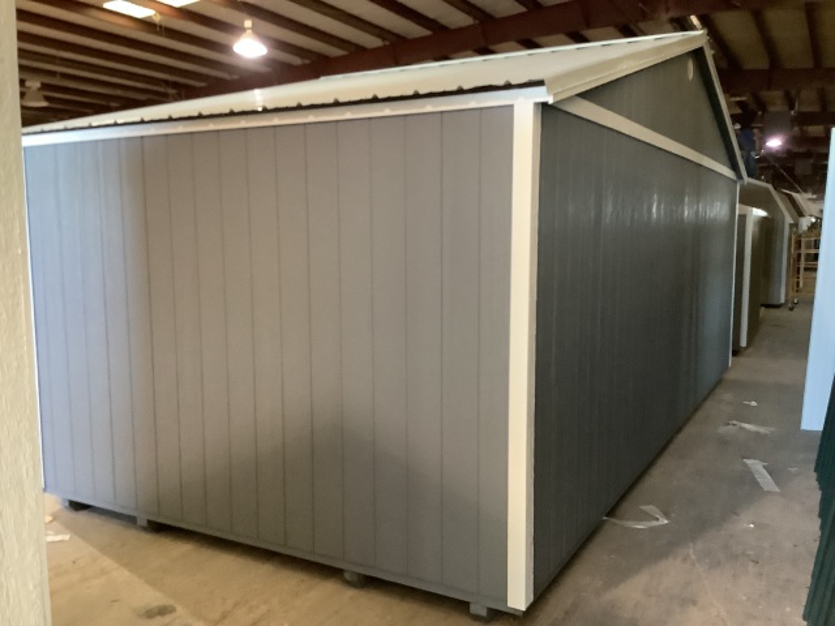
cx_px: 418
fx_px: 748
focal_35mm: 31
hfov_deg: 58.4
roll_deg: -0.1
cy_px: 313
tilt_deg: -7.0
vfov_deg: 45.4
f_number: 2.4
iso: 400
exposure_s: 1/33
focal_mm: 3.3
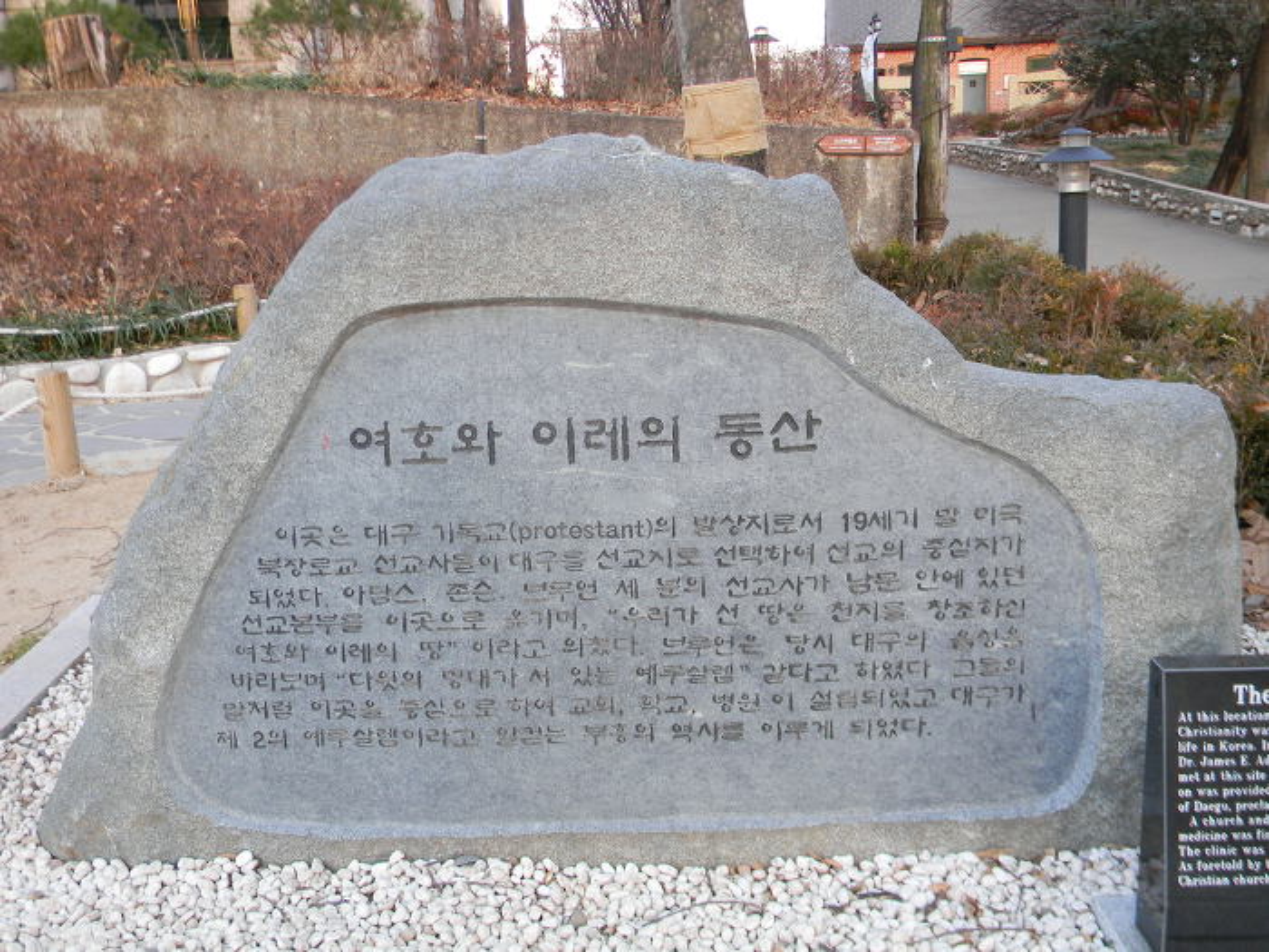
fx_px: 1320
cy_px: 476
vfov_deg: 39.7
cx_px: 634
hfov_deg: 51.4
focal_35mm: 36
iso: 80
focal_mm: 6.4
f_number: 3.7
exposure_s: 1/23.6
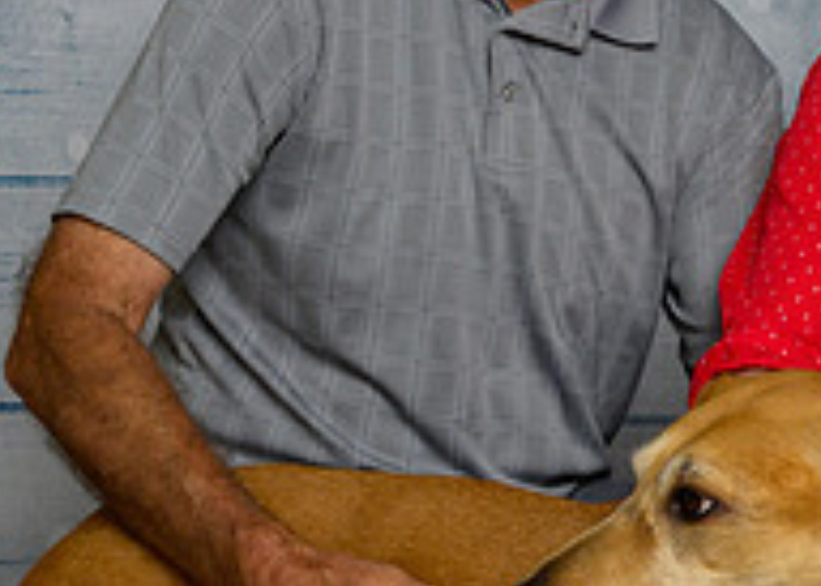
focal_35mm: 131
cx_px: 910
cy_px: 334
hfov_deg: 14.9
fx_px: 3053
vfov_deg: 11.0
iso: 400
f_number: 10
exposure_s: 1/160
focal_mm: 32
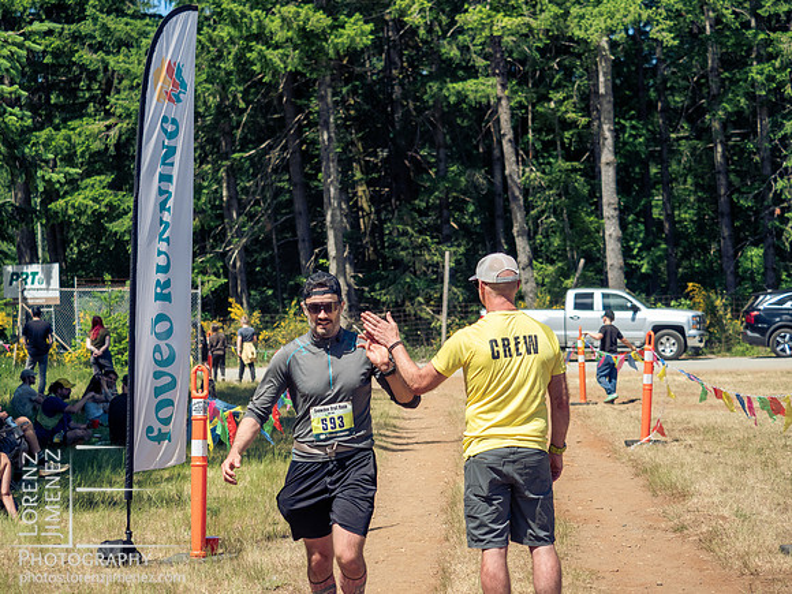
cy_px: 297
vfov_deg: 17.2
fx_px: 1968
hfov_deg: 22.8
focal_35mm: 86
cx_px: 396
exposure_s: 1/3200
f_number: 2.8
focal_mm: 43
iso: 500
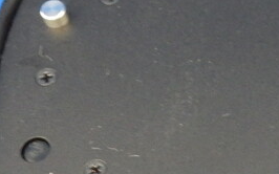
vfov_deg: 7.6
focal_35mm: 172
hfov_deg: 11.4
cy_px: 109
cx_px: 477
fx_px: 1307
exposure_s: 1/8
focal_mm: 6.4
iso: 400
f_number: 4
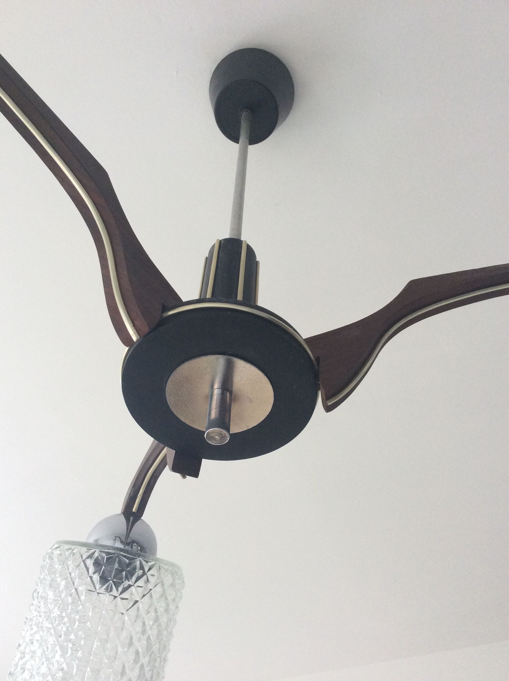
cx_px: 254
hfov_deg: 44.1
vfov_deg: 56.9
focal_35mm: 32
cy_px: 340
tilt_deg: +51.1
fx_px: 629
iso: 64
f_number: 2.4
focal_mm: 3.3
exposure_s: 1/100
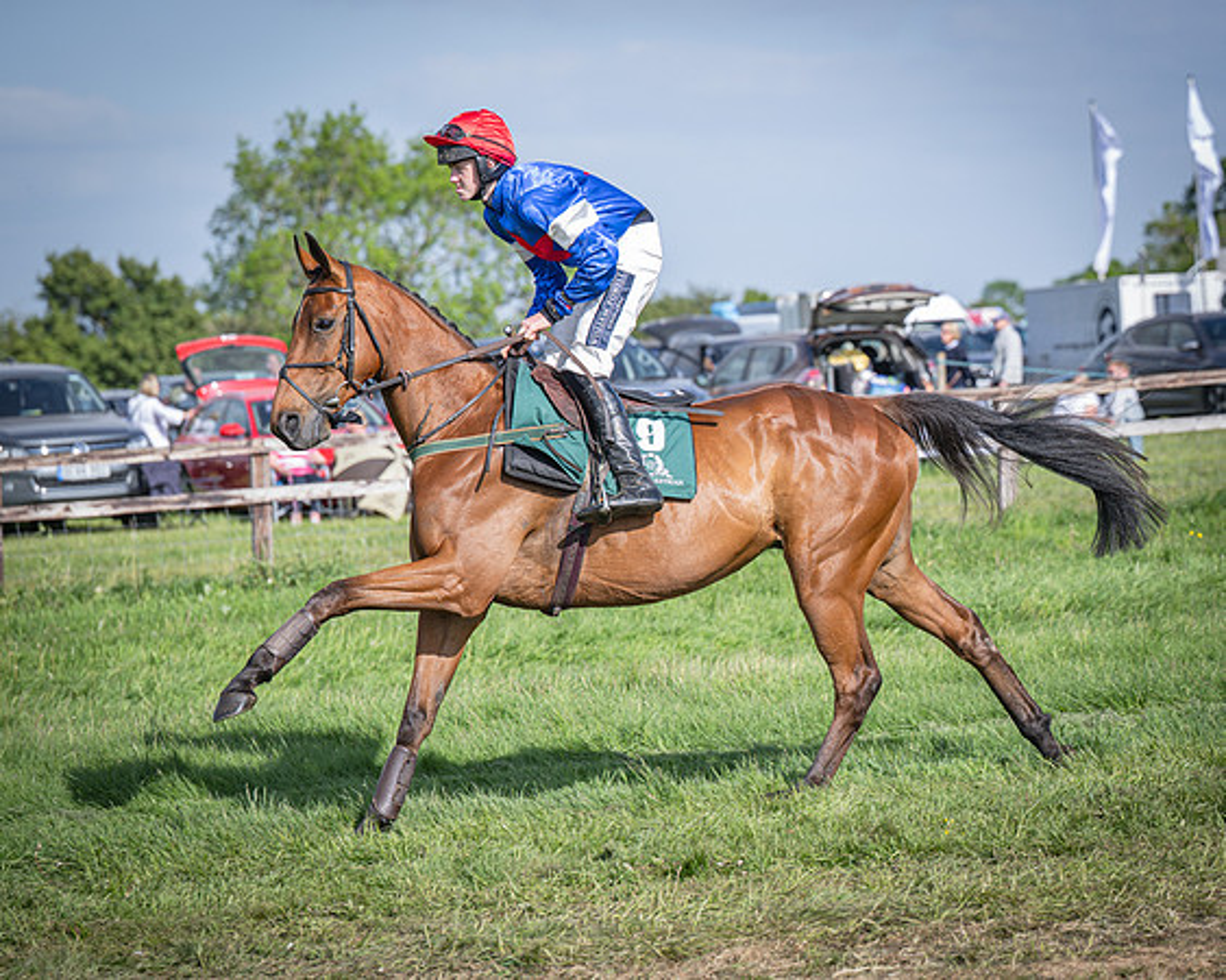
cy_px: 556
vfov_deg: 11.0
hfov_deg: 13.8
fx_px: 5071
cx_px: 788
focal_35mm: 140
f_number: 3.5
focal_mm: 102
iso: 200
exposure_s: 1/1600
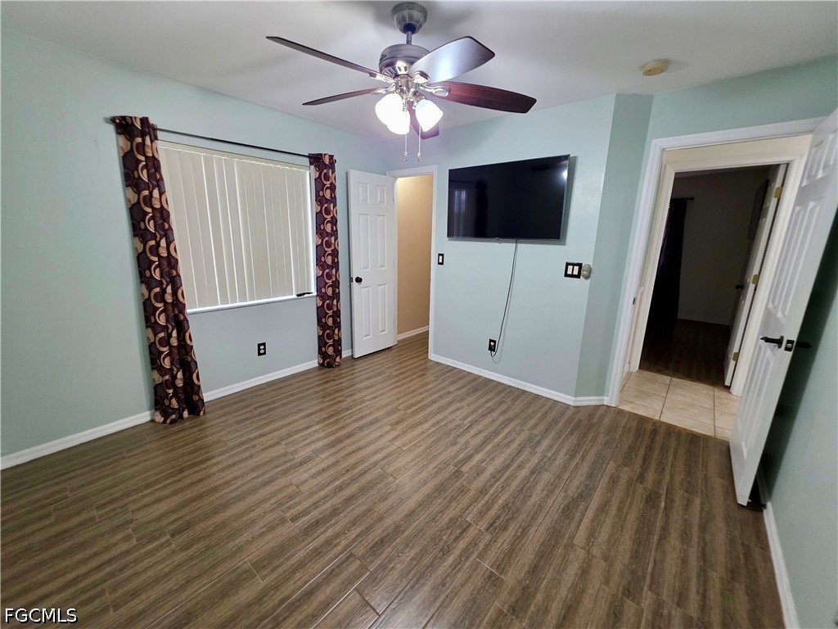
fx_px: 315
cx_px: 419
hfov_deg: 106.2
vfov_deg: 89.9
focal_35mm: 13
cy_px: 314
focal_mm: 2.2
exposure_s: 1/60
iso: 320
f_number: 1.9
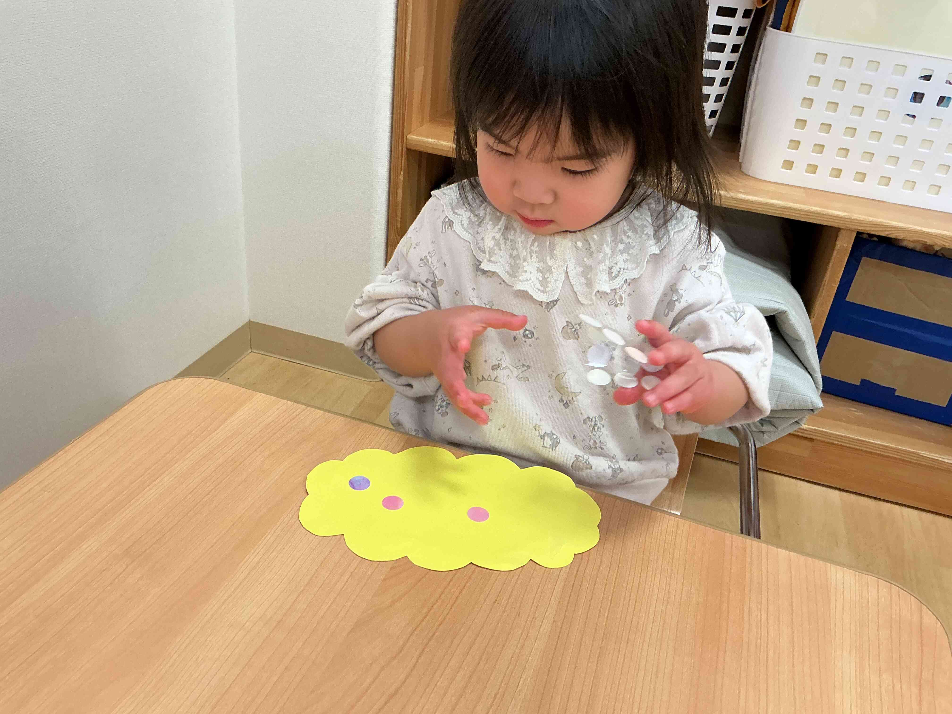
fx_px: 798
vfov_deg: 48.2
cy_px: 357
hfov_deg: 61.7
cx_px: 476
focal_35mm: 29
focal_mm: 3
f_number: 1.8
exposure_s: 1/120
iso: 50
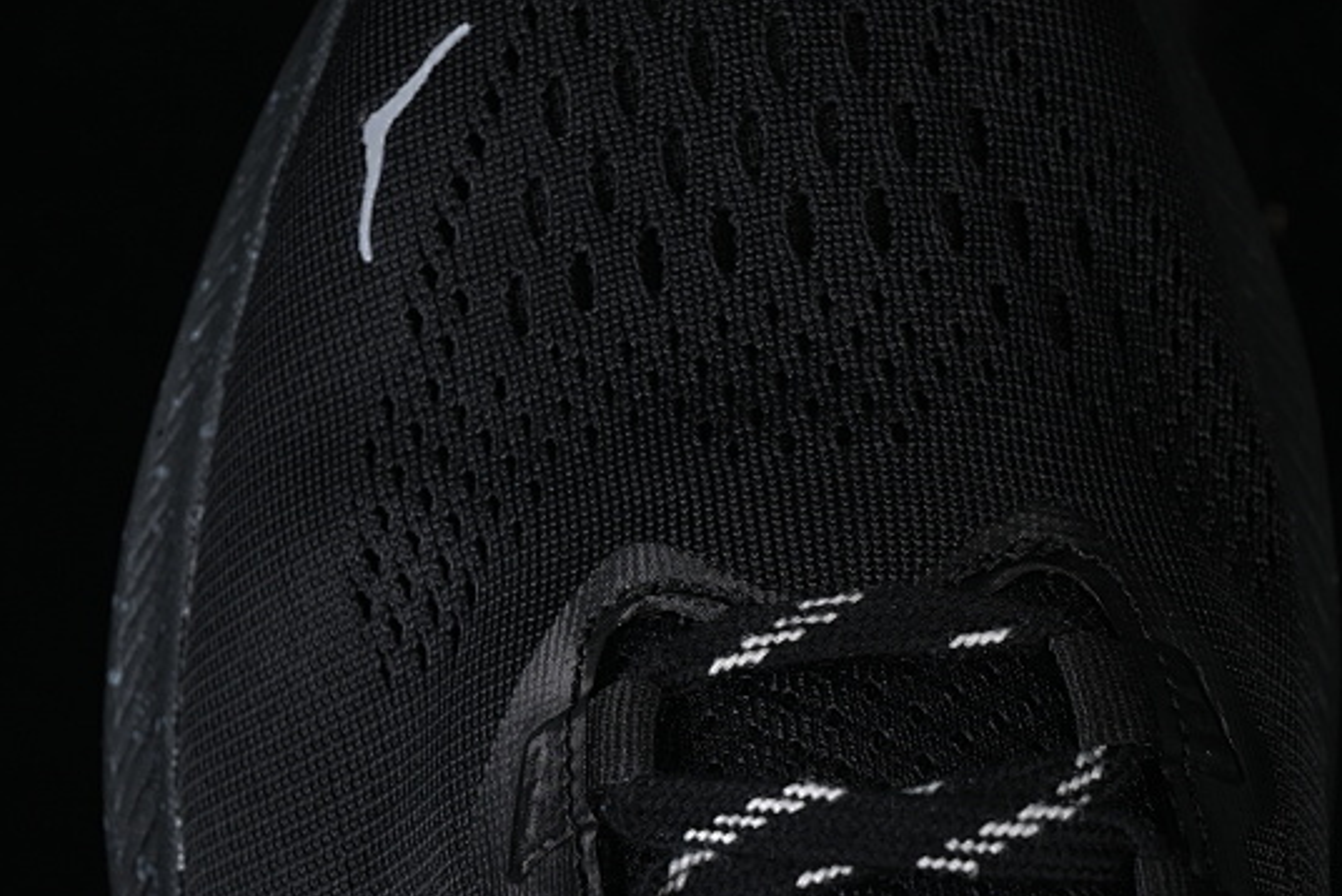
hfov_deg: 13.6
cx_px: 749
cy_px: 571
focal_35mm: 151
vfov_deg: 9.1
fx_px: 5632
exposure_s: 1/60
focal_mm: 50
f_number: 6.3
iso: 160
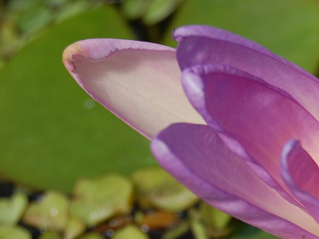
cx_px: 393
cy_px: 146
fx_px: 1808
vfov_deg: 7.6
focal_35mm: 196
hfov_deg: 9.9
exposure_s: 1/320
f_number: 9
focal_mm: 55
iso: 200
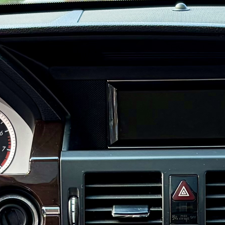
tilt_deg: -19.2
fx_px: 1066
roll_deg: +0.1
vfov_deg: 11.8
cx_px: 170
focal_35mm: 145
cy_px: 268
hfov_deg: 12.0
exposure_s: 1/121
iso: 64
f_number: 1.6
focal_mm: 5.96
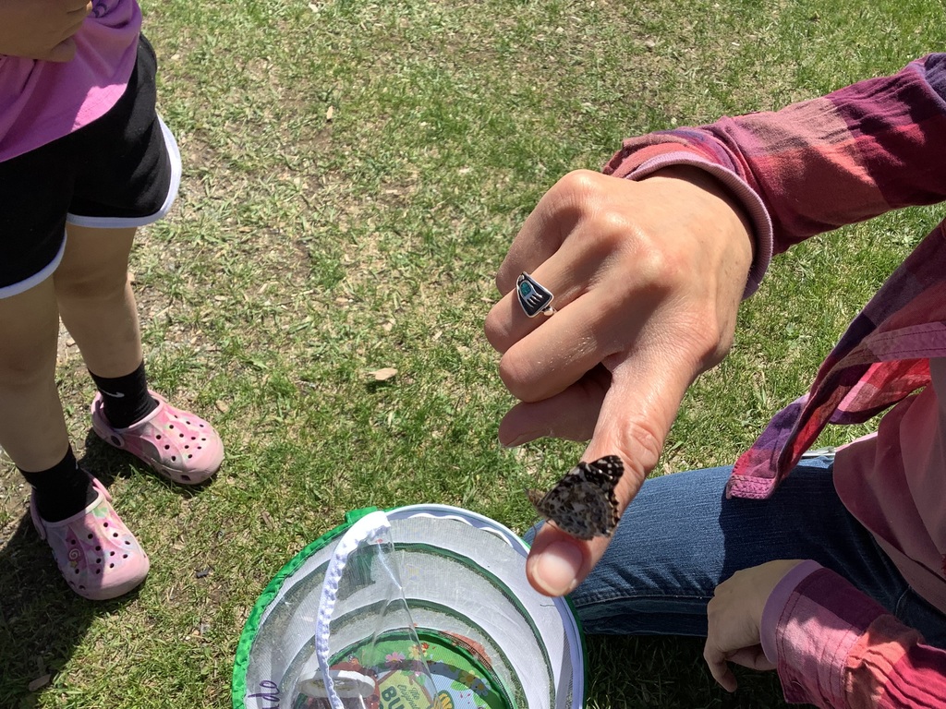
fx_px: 847
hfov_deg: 58.4
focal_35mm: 31
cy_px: 354
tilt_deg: -48.9
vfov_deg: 45.4
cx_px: 473
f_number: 2.4
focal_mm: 3.3
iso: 25
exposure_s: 1/1148
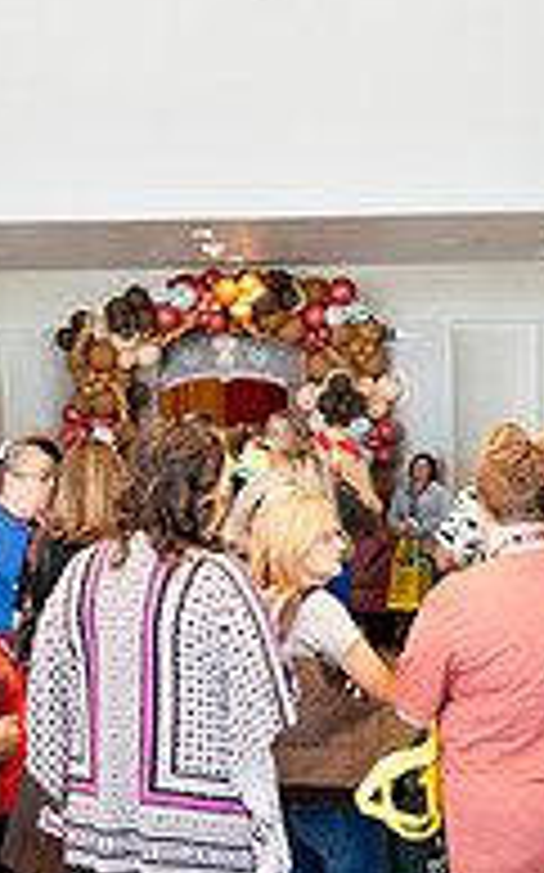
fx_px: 1734
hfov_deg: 17.8
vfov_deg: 28.1
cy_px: 547
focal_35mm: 73
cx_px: 333
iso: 400
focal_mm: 24
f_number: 1.8
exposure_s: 1/200
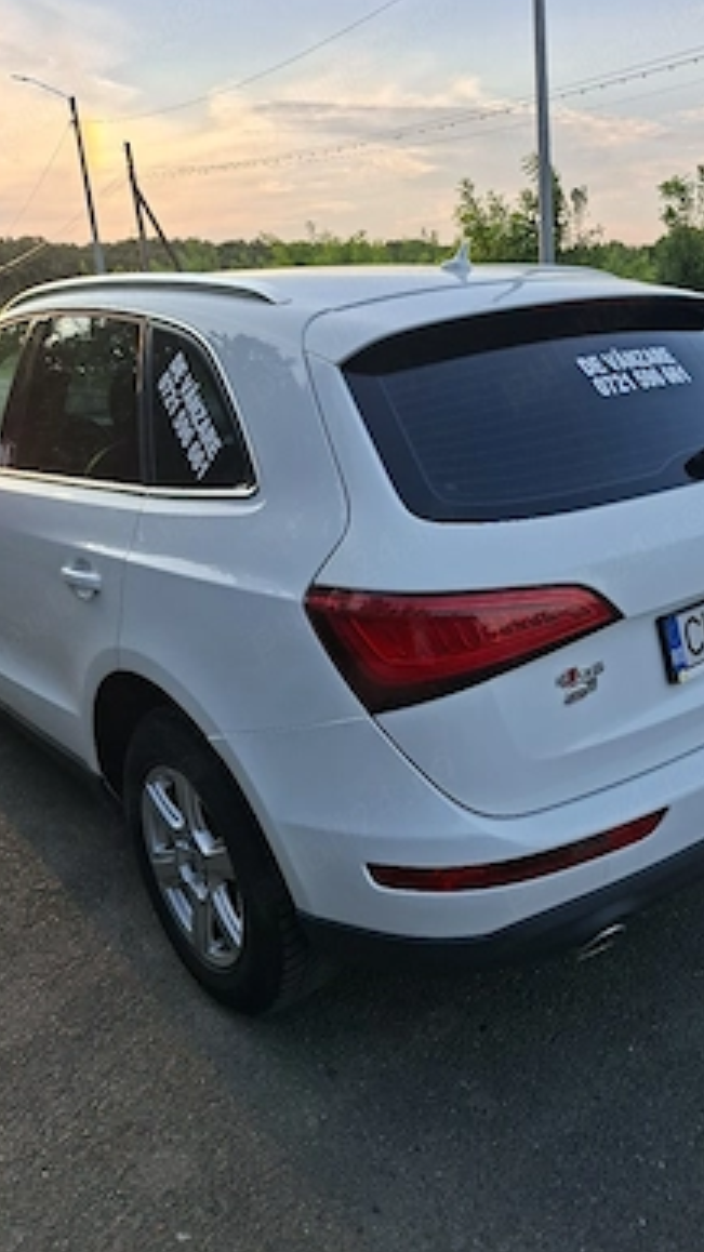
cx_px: 415
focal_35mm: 26
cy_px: 616
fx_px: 863
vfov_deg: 71.9
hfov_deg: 44.2
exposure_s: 1/714
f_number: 1.8
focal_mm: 5.54
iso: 50
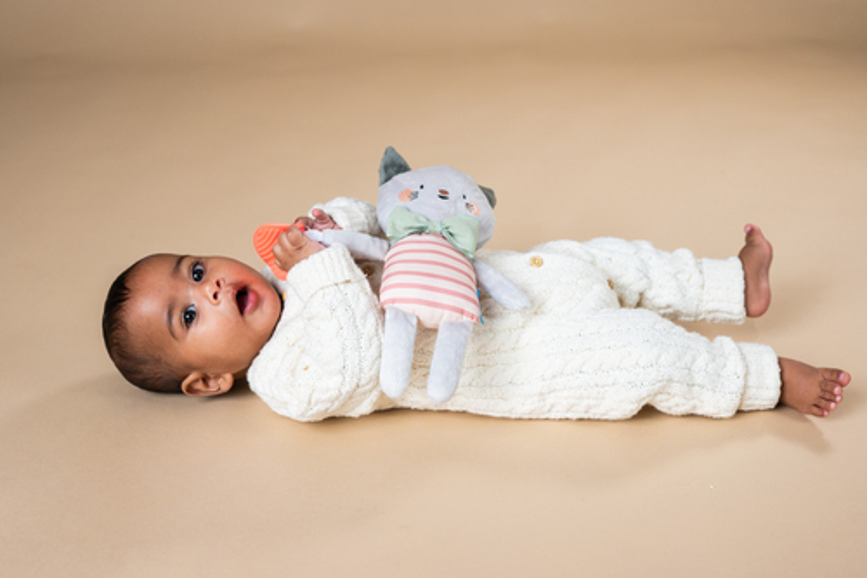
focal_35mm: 50
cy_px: 289
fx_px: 1204
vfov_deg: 27.0
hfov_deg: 39.6
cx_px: 434
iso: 400
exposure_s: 1/400
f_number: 4.5
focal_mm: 50
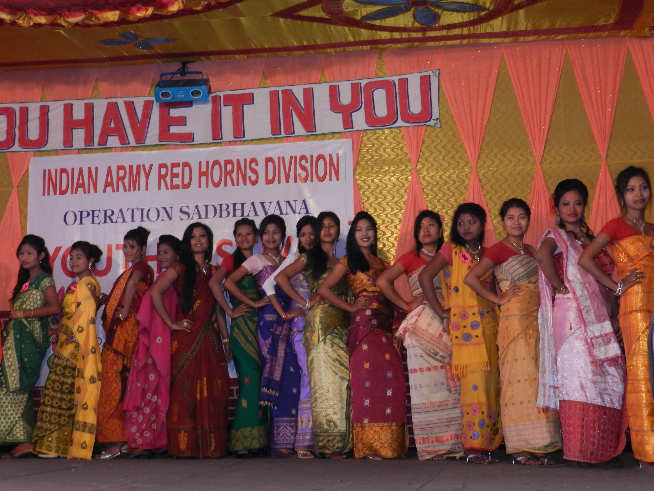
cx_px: 327
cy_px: 246
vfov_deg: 27.5
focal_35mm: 53
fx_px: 1001
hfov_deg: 36.2
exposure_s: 1/100
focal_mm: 9.4
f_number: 4.4
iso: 320
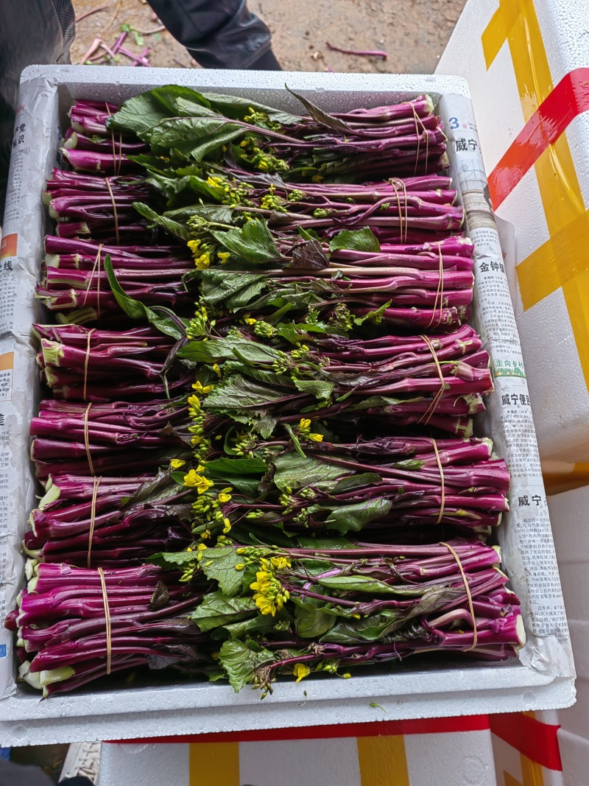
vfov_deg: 65.3
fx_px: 613
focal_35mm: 27
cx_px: 294
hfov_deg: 51.3
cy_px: 393
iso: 100
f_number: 1.9
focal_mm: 5.52
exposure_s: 1/100
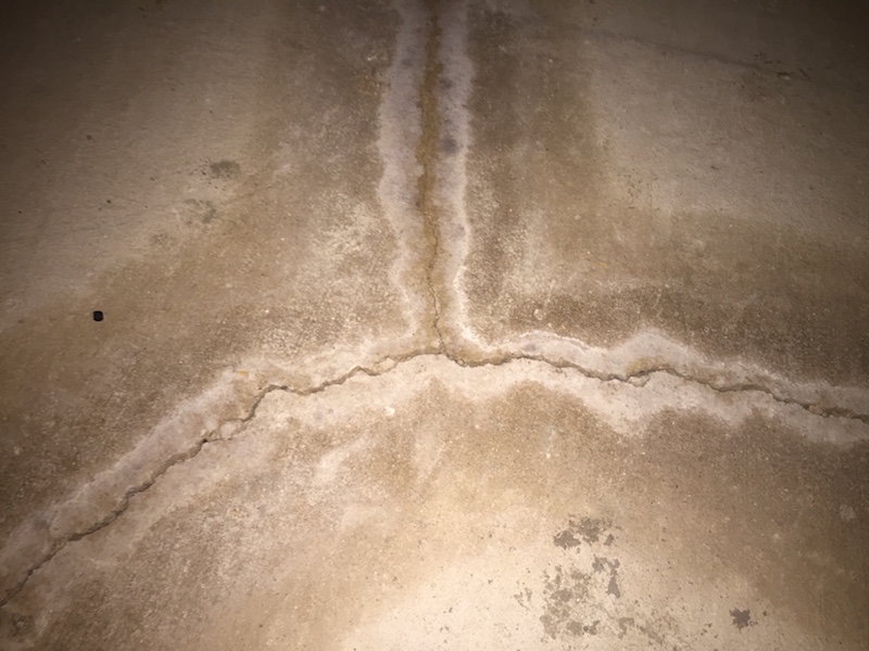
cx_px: 434
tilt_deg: -61.4
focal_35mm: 29
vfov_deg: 48.2
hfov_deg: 61.7
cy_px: 326
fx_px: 728
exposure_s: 1/16
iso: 64
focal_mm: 4.15
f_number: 2.2
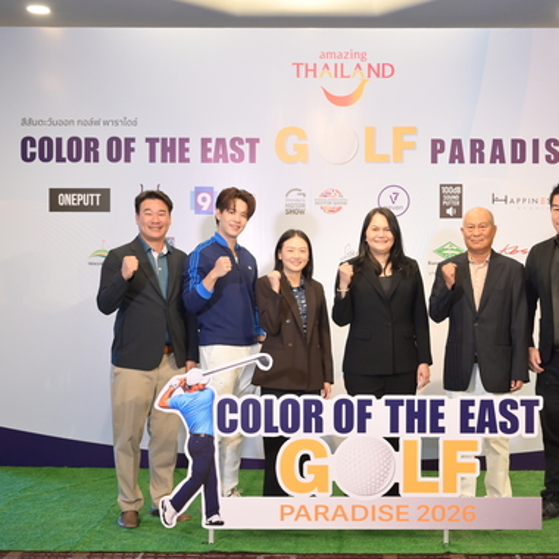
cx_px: 353
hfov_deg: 33.2
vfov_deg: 33.4
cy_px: 290
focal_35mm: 51
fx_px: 932
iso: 1250
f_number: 4.5
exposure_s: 1/100
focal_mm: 38
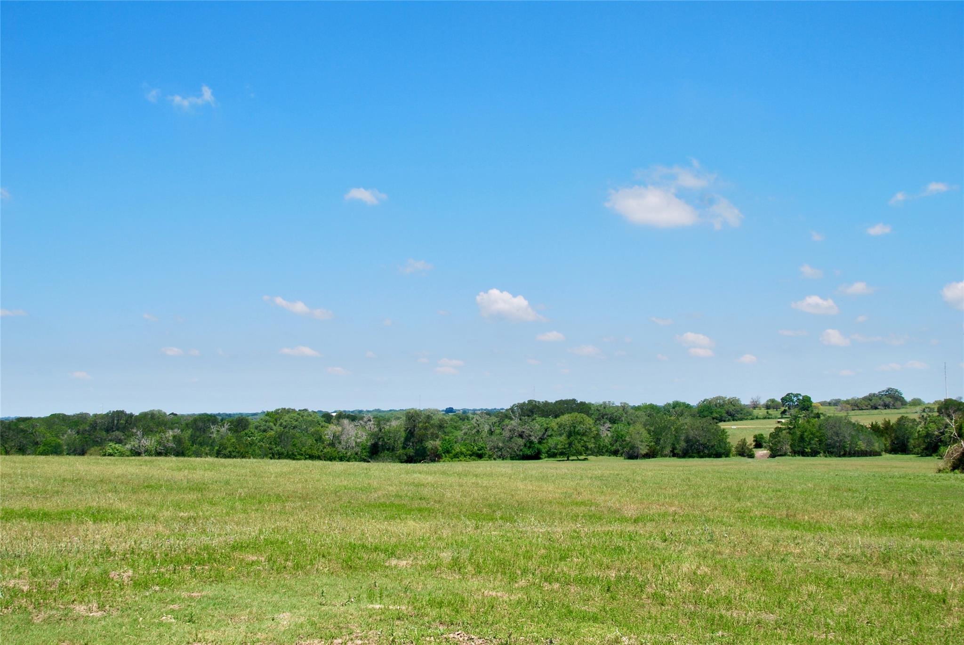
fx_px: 1166
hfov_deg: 44.9
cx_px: 482
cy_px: 322
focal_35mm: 44
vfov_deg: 30.9
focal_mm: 29
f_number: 8
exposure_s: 1/250
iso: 100
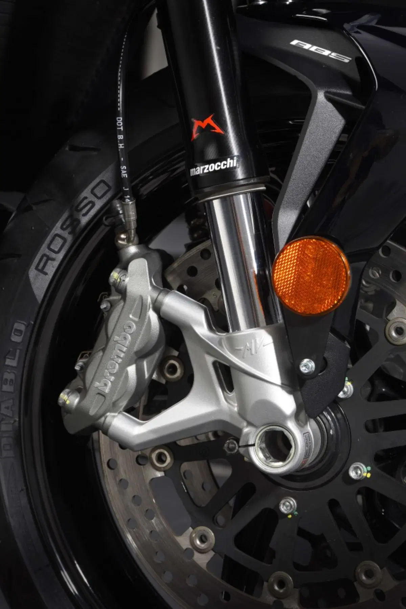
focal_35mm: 135
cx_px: 203
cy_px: 304
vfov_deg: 15.2
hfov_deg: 10.2
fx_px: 2281
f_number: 13
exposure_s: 1/80
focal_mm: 135
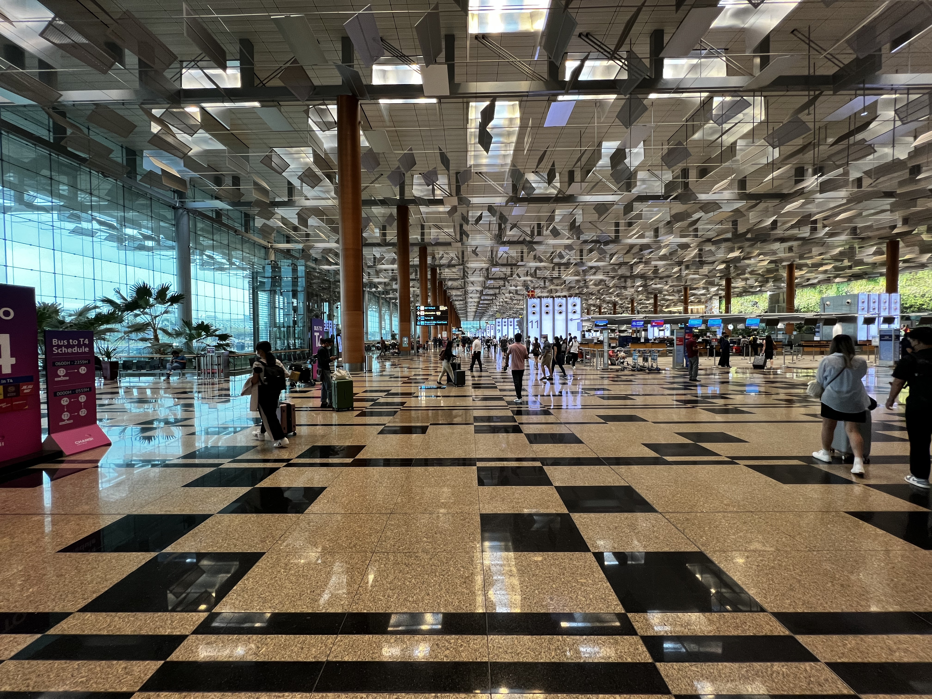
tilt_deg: -1.7
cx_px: 466
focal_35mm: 13
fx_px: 350
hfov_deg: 106.2
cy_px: 350
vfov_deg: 89.9
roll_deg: +0.8
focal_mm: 1.57
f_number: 1.8
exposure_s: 1/50
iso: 160
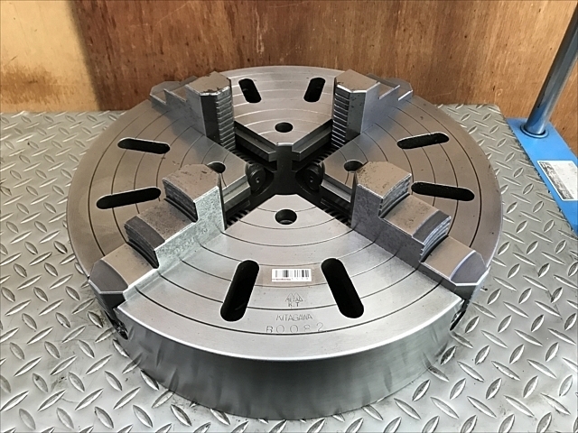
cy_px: 216
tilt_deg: -45.2
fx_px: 468
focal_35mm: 28
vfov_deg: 49.7
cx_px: 289
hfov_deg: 63.4
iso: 40
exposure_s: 1/20
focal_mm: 3.99
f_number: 1.8
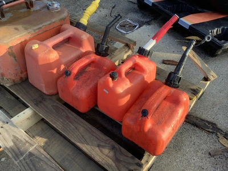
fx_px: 204
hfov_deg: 58.4
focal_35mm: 31
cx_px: 114
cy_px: 86
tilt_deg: -45.6
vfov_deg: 45.4
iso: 25
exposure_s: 1/120
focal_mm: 3.3
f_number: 2.4
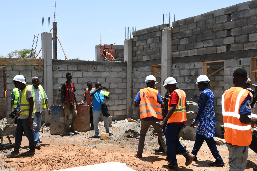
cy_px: 86
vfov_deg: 29.9
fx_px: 321
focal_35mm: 45
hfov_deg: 43.6
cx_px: 128
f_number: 11
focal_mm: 30
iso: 200
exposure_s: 1/250
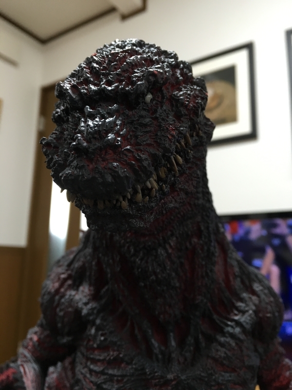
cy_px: 195
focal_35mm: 29
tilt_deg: +12.8
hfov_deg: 48.2
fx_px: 326
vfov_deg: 61.7
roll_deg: -1.2
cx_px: 146
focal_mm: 4.15
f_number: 2.2
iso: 100
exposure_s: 1/30
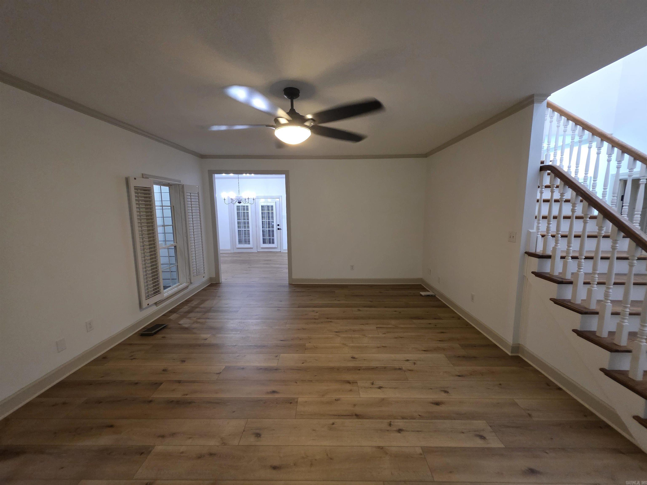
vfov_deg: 89.9
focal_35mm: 13
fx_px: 243
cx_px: 324
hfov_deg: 106.2
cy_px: 242
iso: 500
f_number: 1.9
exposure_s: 1/60
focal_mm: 2.2
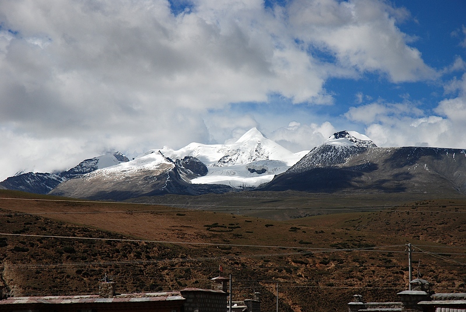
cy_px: 156
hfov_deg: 19.4
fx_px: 1361
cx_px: 233
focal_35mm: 105
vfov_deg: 13.1
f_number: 8
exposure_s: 1/500
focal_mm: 70
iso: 200
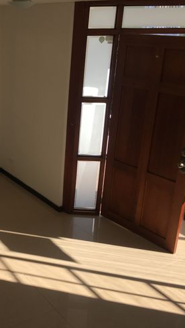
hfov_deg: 26.1
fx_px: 375
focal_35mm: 43
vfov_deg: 47.3
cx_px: -7
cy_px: 163
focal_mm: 4.15
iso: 25
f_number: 2.2
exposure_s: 1/458
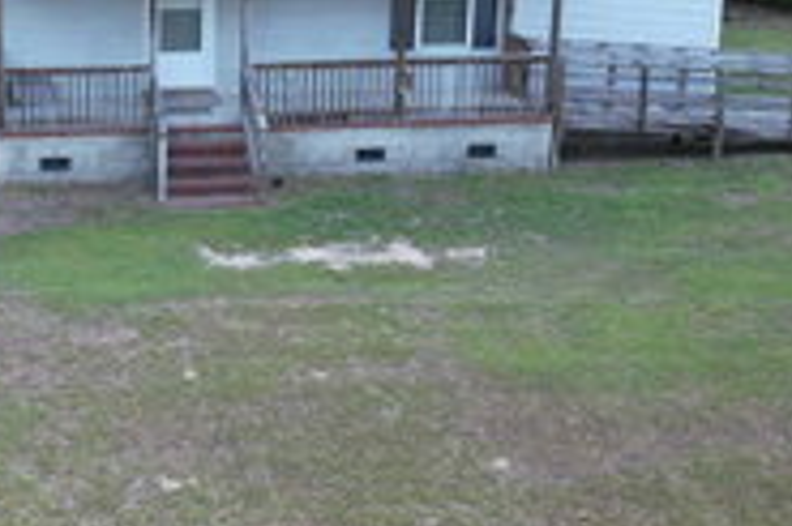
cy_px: 109
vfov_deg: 21.9
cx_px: 73
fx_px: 1341
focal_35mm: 61
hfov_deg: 31.3
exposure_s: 1/40
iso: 100
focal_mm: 8.38
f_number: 2.8
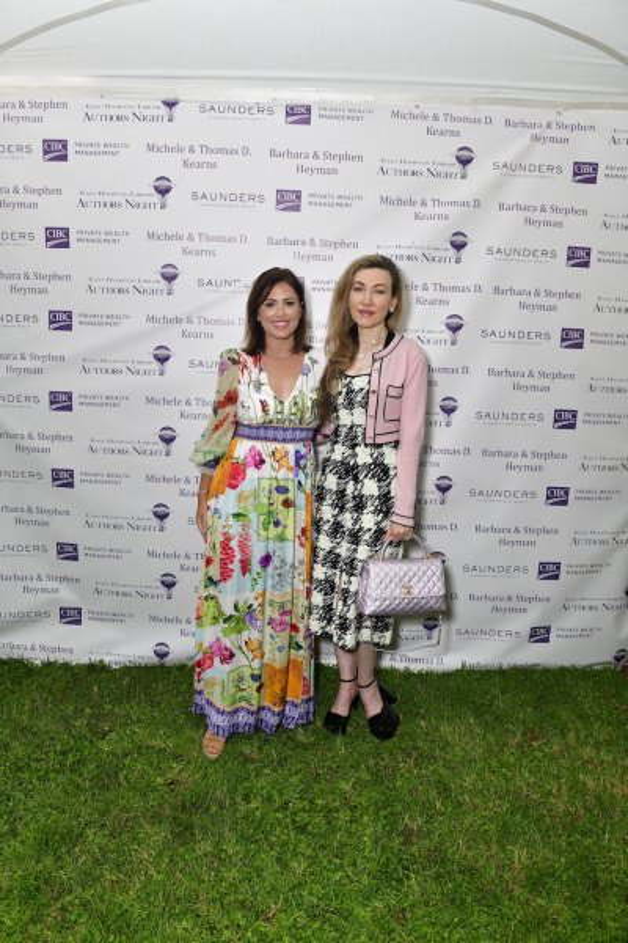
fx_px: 628
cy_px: 472
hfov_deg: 53.1
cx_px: 314
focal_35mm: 24
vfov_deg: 73.7
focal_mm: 24
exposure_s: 1/160
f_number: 6.3
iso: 1250
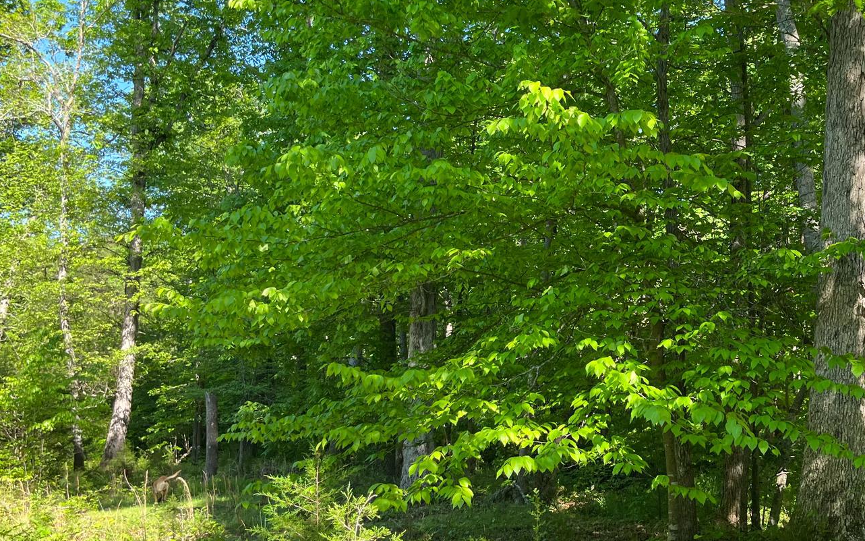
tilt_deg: +6.1
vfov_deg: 29.2
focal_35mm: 44
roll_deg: -1.0
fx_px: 1037
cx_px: 602
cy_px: 239
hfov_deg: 44.4
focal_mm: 5.1
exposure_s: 1/322
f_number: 1.6
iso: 50
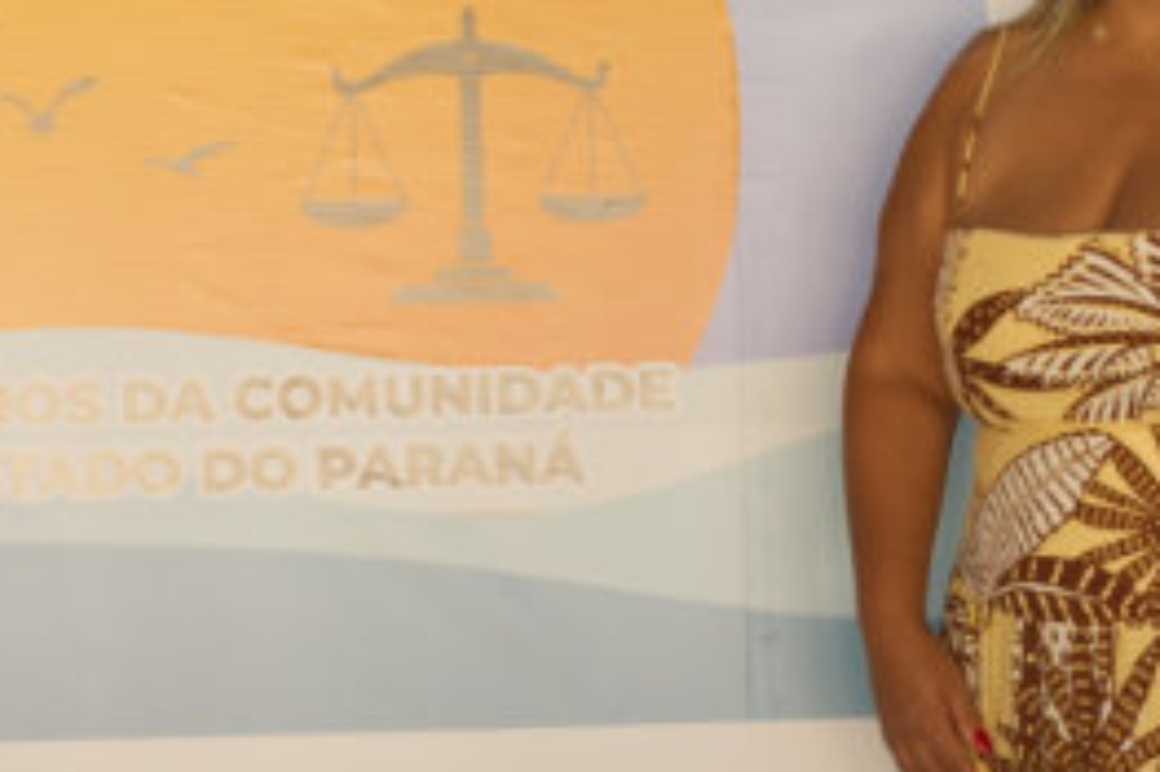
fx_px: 5152
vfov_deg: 8.6
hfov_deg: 12.8
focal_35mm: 160
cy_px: 355
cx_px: 710
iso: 200
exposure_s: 1/100
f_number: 4
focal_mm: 35
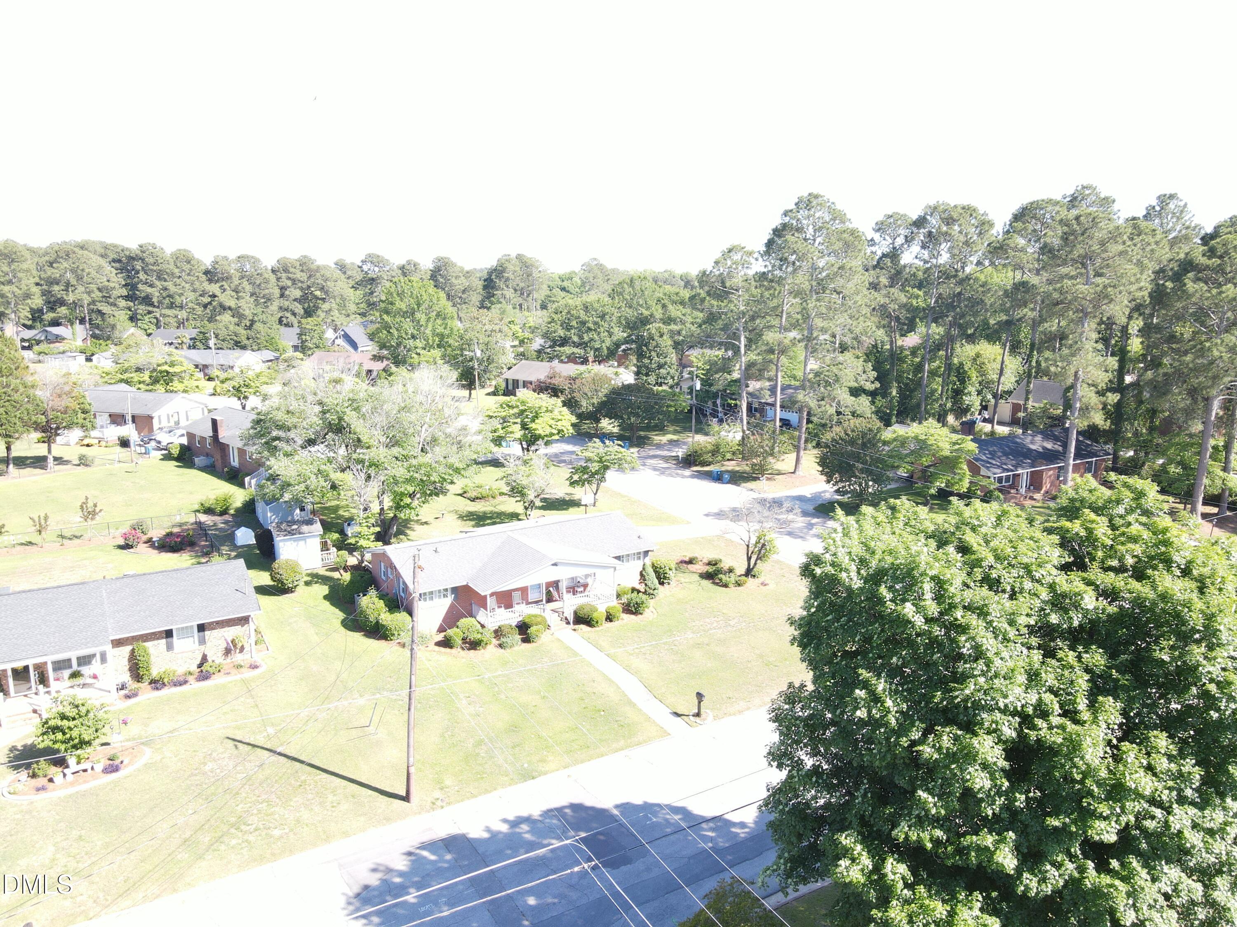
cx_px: 618
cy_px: 464
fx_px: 858
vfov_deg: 56.8
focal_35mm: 24
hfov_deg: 71.6
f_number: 2.8
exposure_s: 1/100
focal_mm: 4.5
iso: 100
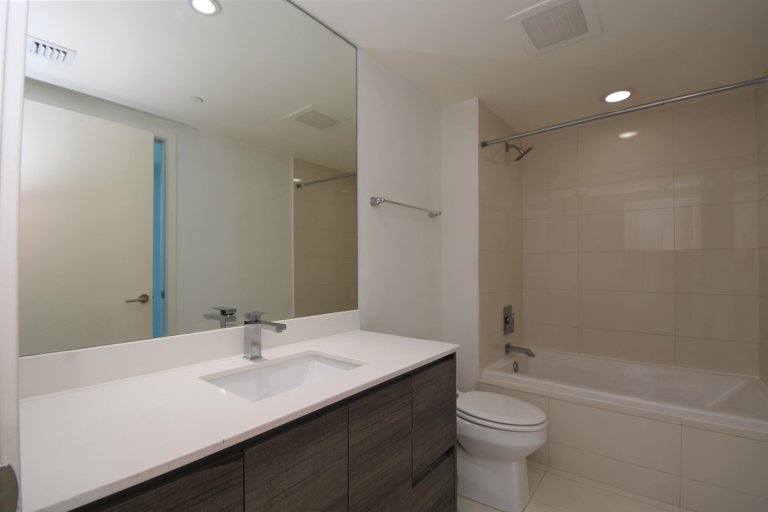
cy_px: 256
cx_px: 384
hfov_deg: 100.4
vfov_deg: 77.3
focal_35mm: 15
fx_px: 320
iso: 200
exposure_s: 1/60
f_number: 5
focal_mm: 10
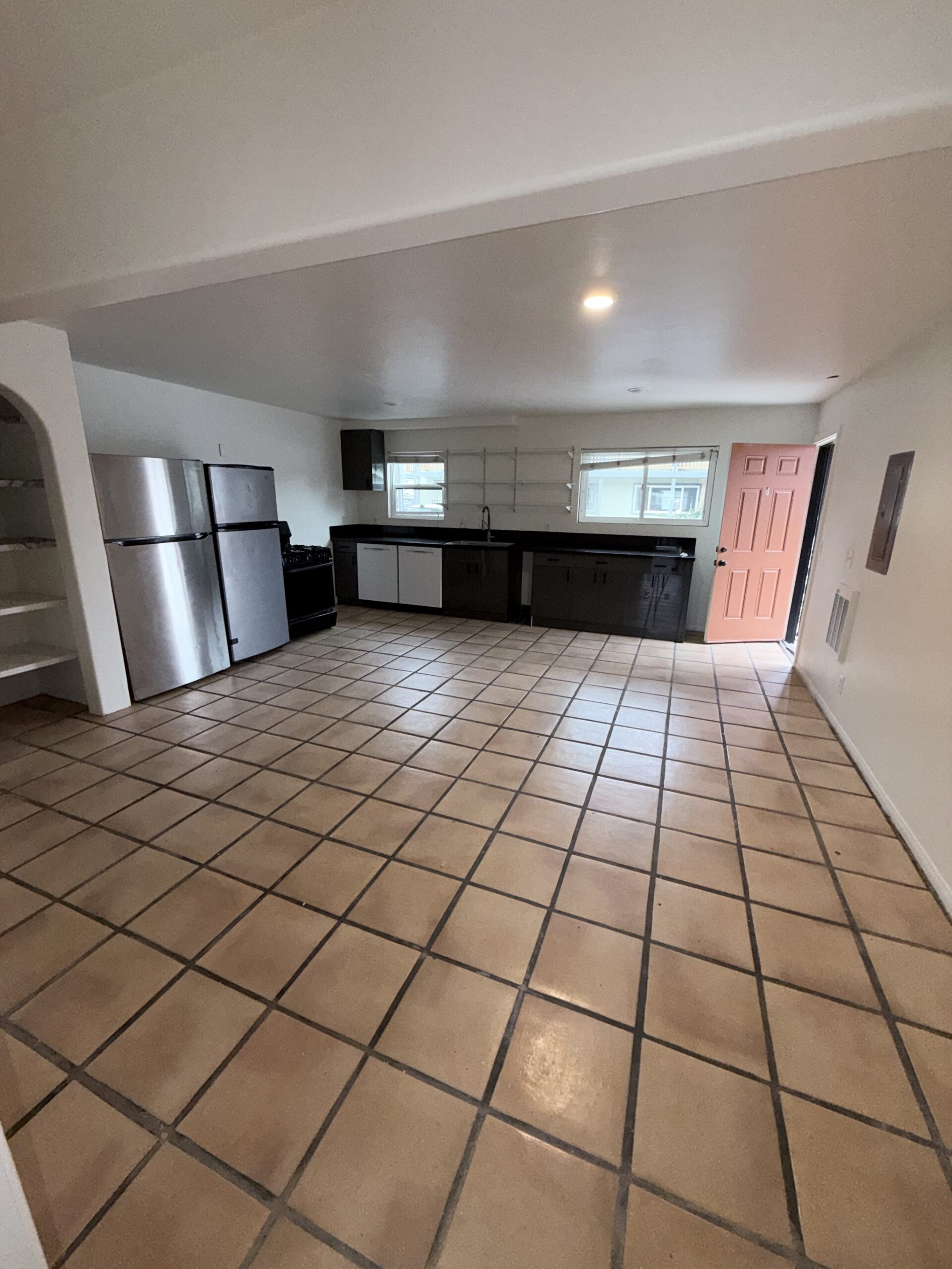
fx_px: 513
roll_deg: -3.0
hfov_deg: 85.7
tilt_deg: -14.6
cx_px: 476
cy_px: 634
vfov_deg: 102.1
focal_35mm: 14
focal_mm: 2.22
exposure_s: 1/60
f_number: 2.2
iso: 100
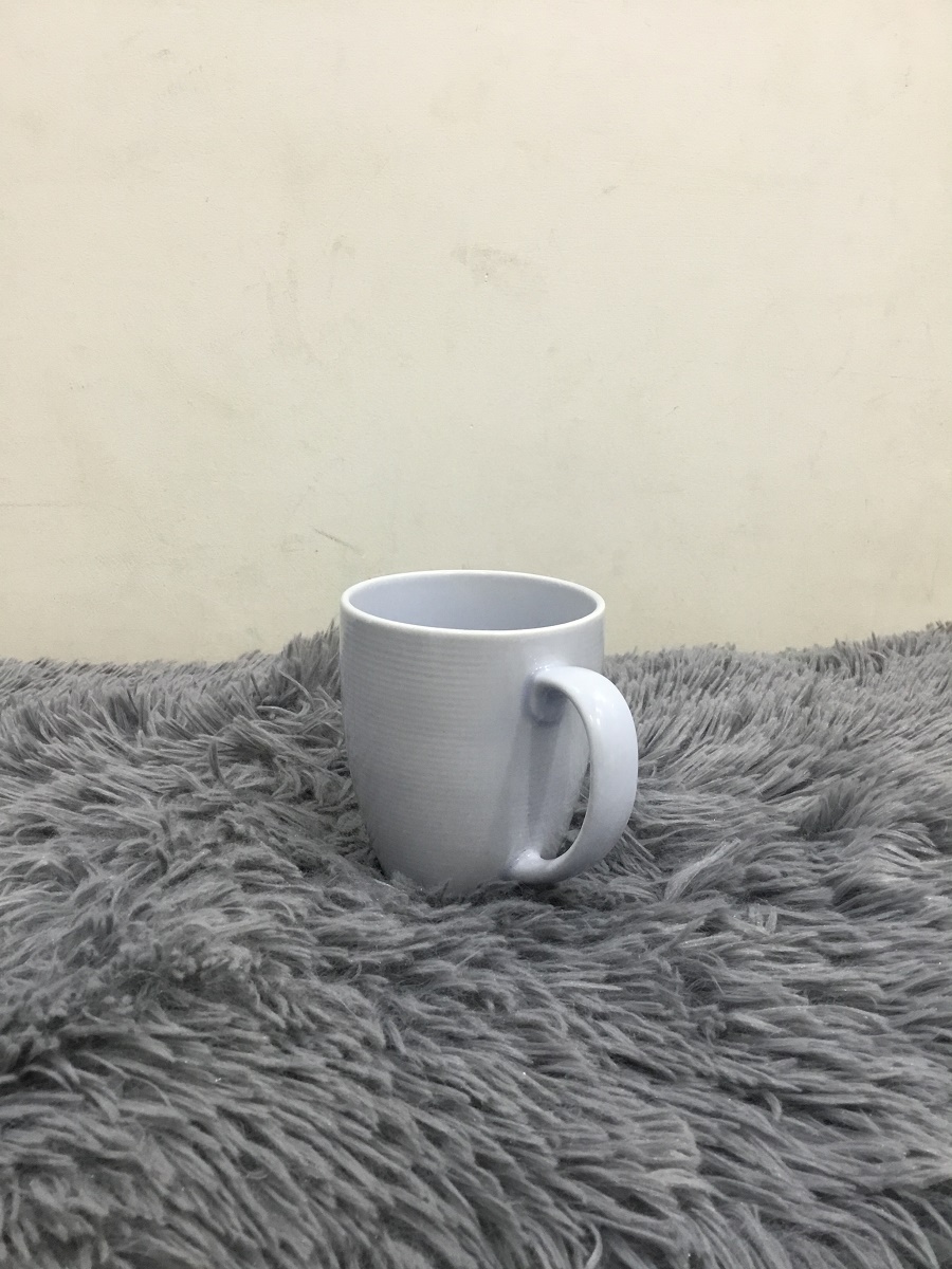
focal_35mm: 31
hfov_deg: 45.4
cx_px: 476
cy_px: 634
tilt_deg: -14.1
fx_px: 1137
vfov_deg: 58.4
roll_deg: +1.5
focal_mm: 3.3
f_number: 2.4
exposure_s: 1/33
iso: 125
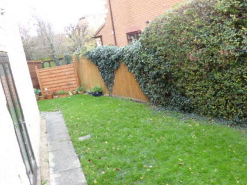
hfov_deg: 55.3
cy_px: 111
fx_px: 235
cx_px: 119
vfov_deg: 42.7
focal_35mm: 33
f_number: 3.3
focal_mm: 4.3
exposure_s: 1/60
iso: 250
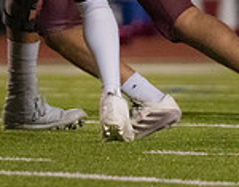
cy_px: -83
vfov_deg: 1.3
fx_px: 8378
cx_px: 15
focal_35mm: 1196
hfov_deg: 1.6
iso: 6400
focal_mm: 200
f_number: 2.8
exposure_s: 1/1250
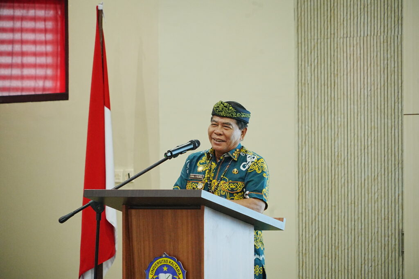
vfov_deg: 5.7
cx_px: 210
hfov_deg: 8.6
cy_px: 140
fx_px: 2794
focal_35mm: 240
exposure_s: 1/125
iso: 5000
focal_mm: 240
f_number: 6.3
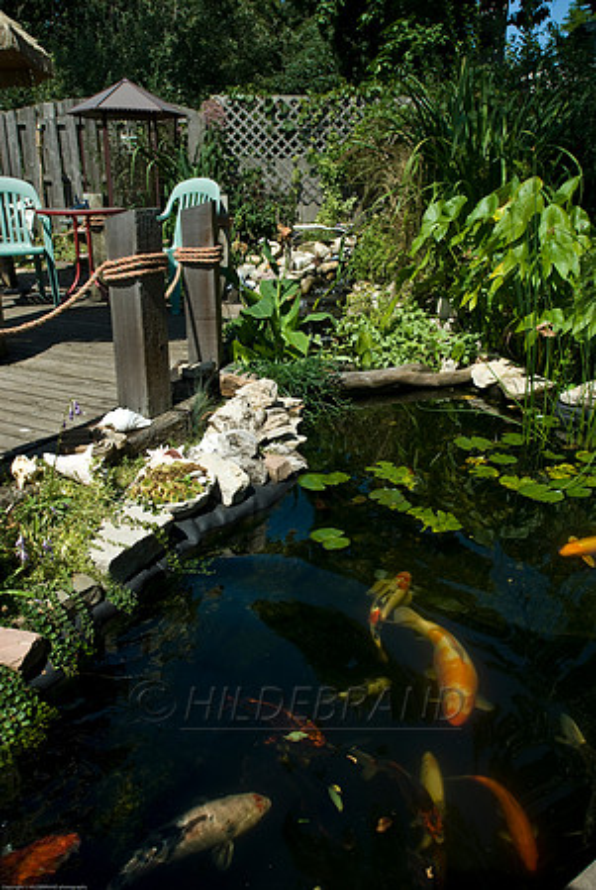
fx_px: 632
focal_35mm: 26
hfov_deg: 50.5
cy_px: 445
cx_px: 298
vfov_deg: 70.4
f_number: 8
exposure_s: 1/90
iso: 100
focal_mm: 17
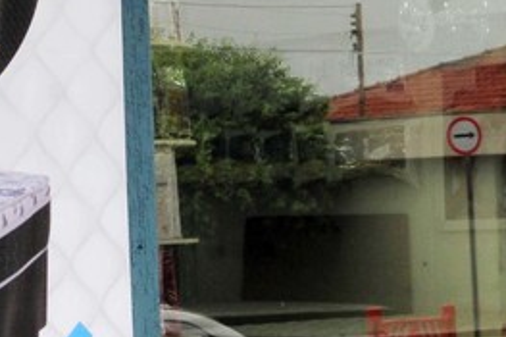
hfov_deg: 11.5
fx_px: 2500
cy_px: 41
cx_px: 185
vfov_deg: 7.7
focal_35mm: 178
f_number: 14
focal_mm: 26
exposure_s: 1/60
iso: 400
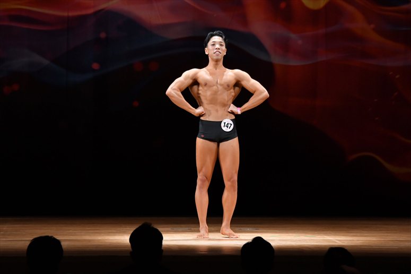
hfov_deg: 9.5
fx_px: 2476
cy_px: 137
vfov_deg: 6.3
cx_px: 206
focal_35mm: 217
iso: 3200
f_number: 5.6
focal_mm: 145
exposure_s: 1/400
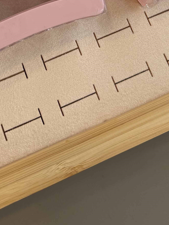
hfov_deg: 18.8
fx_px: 508
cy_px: -128
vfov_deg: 20.7
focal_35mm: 78
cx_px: 59
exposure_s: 1/287
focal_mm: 6.76
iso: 80
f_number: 1.78
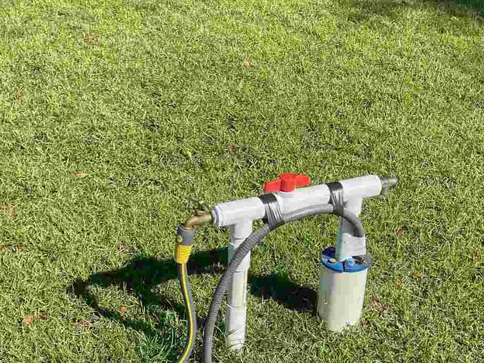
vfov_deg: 24.5
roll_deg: +0.8
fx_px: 811
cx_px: 235
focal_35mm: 58
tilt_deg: -38.7
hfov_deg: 33.2
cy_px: 329
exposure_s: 1/2257
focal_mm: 4.2
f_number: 1.6
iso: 32
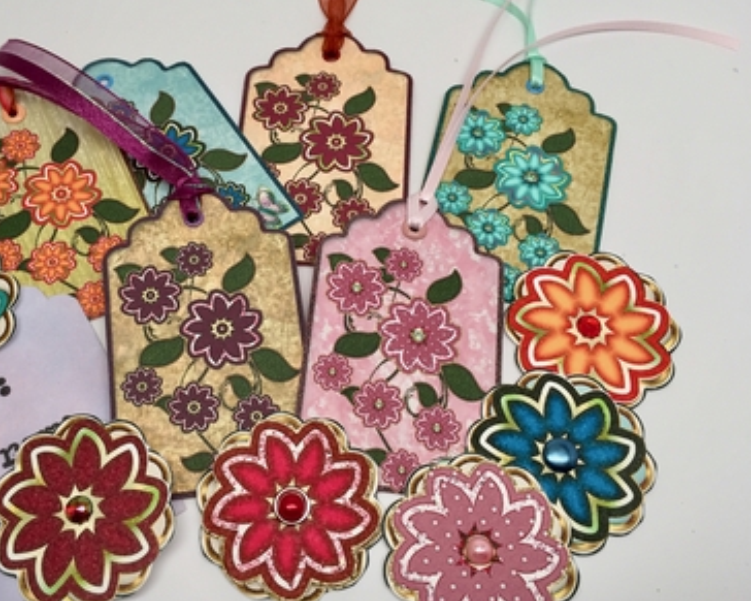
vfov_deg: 42.2
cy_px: 305
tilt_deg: -64.9
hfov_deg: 51.2
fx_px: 778
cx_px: 301
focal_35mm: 35
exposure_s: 1/60
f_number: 2.2
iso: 32
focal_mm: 4.15
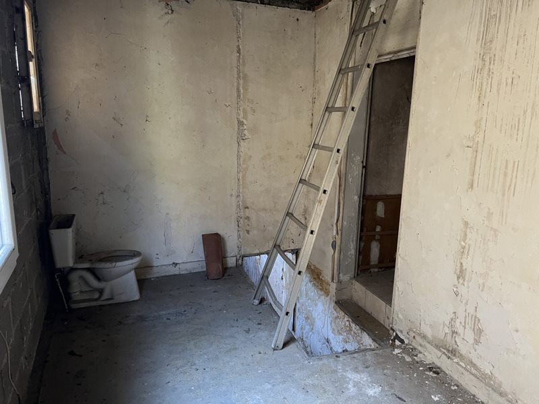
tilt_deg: -11.7
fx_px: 405
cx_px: 270
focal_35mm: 26
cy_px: 202
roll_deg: -1.1
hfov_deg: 67.3
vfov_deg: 53.1
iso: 400
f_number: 1.5
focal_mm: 5.7
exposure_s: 1/60
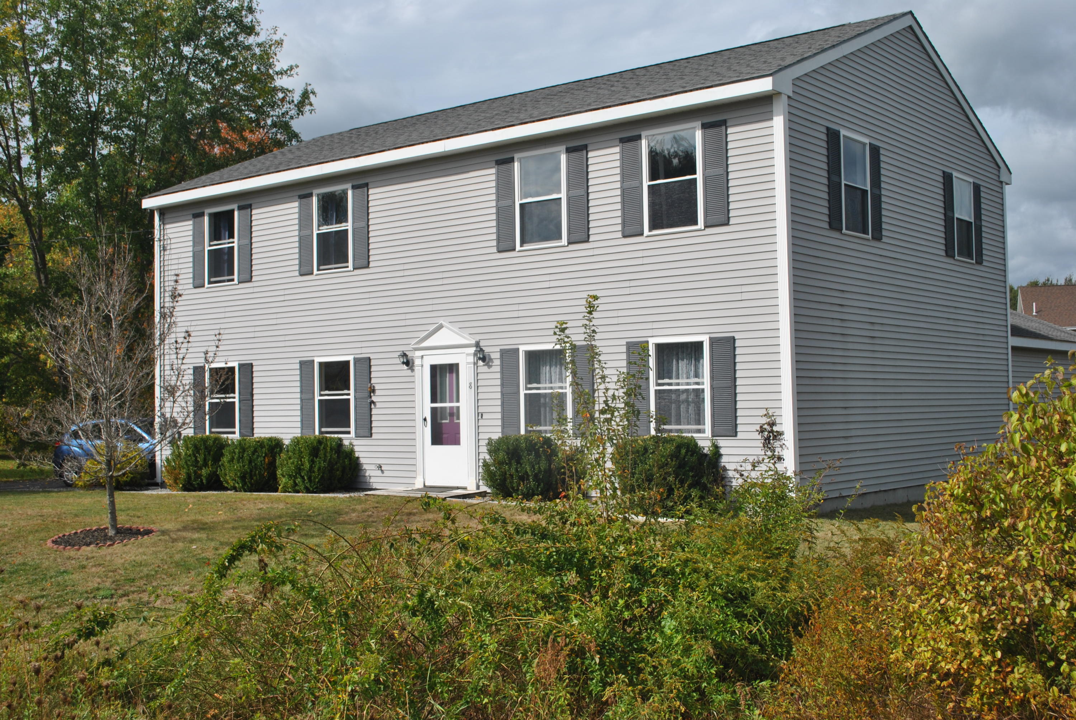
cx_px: 538
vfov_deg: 32.0
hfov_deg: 46.3
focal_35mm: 42
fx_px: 1257
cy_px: 360
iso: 100
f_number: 9
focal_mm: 28
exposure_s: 1/320
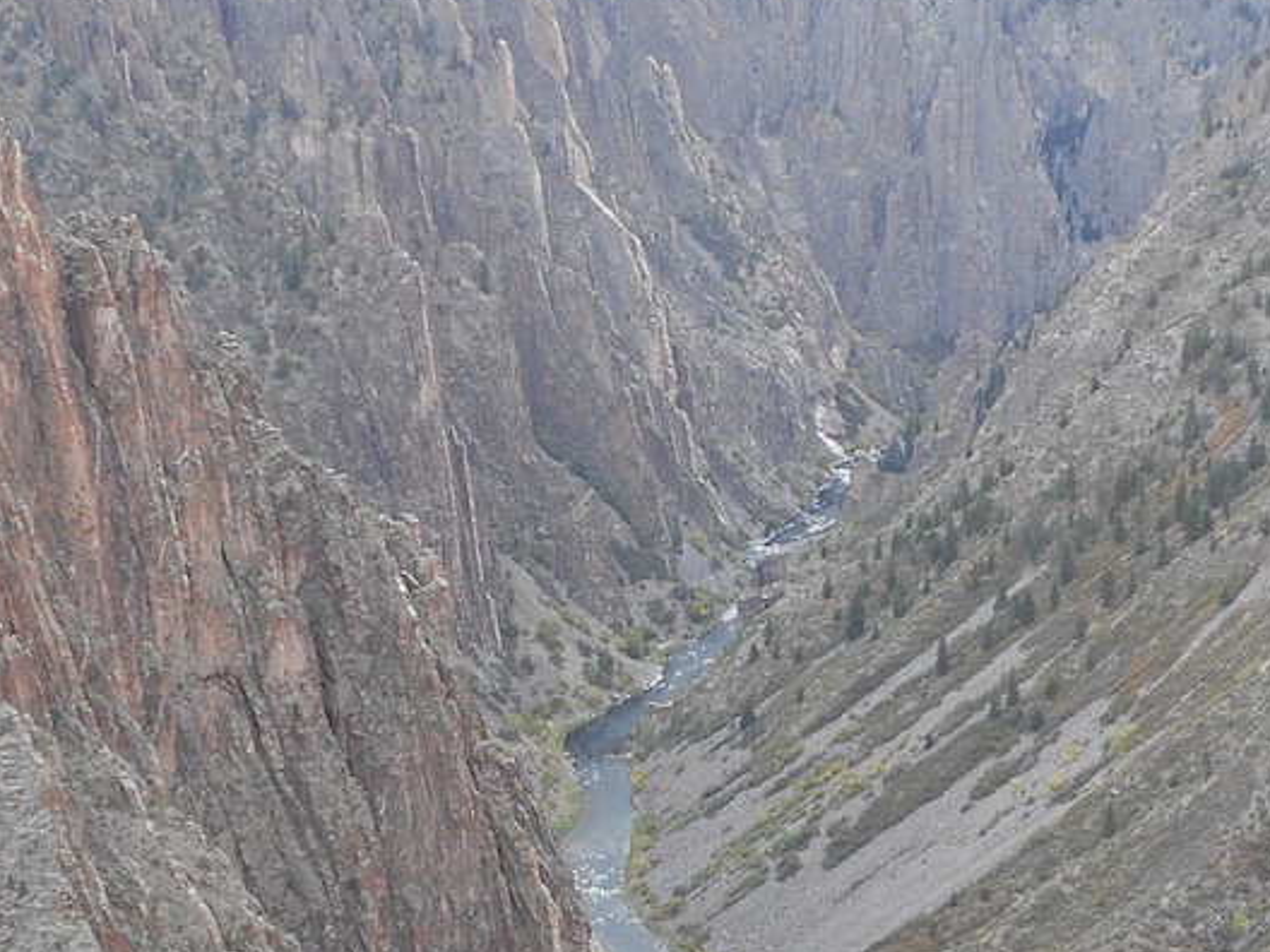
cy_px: 662
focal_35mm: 71
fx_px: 2605
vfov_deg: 20.6
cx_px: 741
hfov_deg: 27.4
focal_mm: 4.5
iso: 125
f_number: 3.7
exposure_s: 1/30
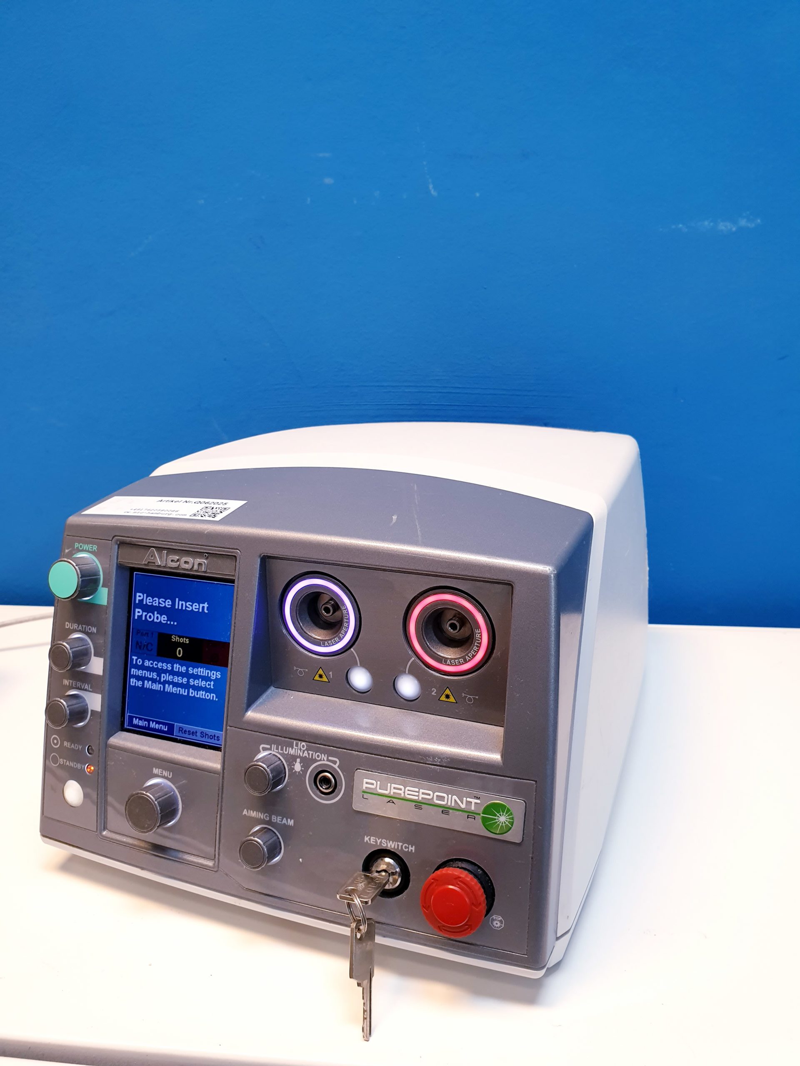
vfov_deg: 67.3
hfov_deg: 53.1
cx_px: 400
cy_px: 533
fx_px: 801
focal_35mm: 26
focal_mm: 4.3
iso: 125
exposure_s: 1/50
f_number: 2.4
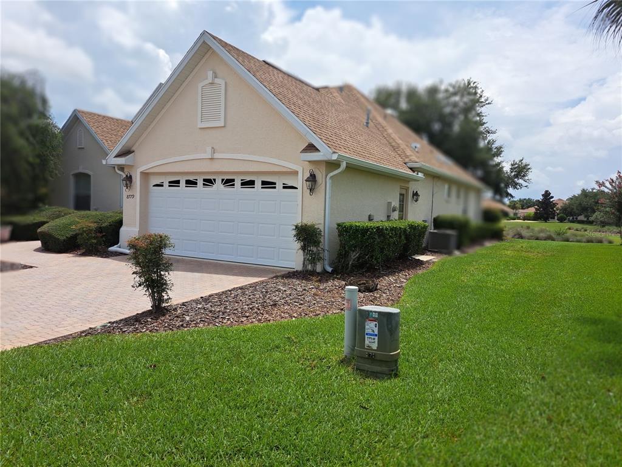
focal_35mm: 24
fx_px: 431
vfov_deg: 56.8
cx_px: 311
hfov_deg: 71.6
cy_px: 234
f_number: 1.8
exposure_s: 1/2304
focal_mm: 5.23
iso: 50
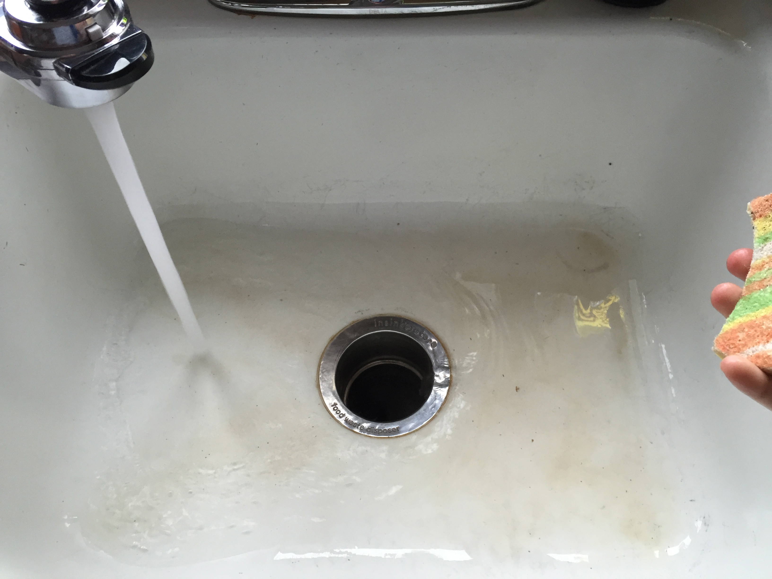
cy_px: 290
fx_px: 647
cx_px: 386
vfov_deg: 48.2
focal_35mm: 29
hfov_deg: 61.7
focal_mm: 4.15
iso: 80
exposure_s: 1/30
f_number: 2.2
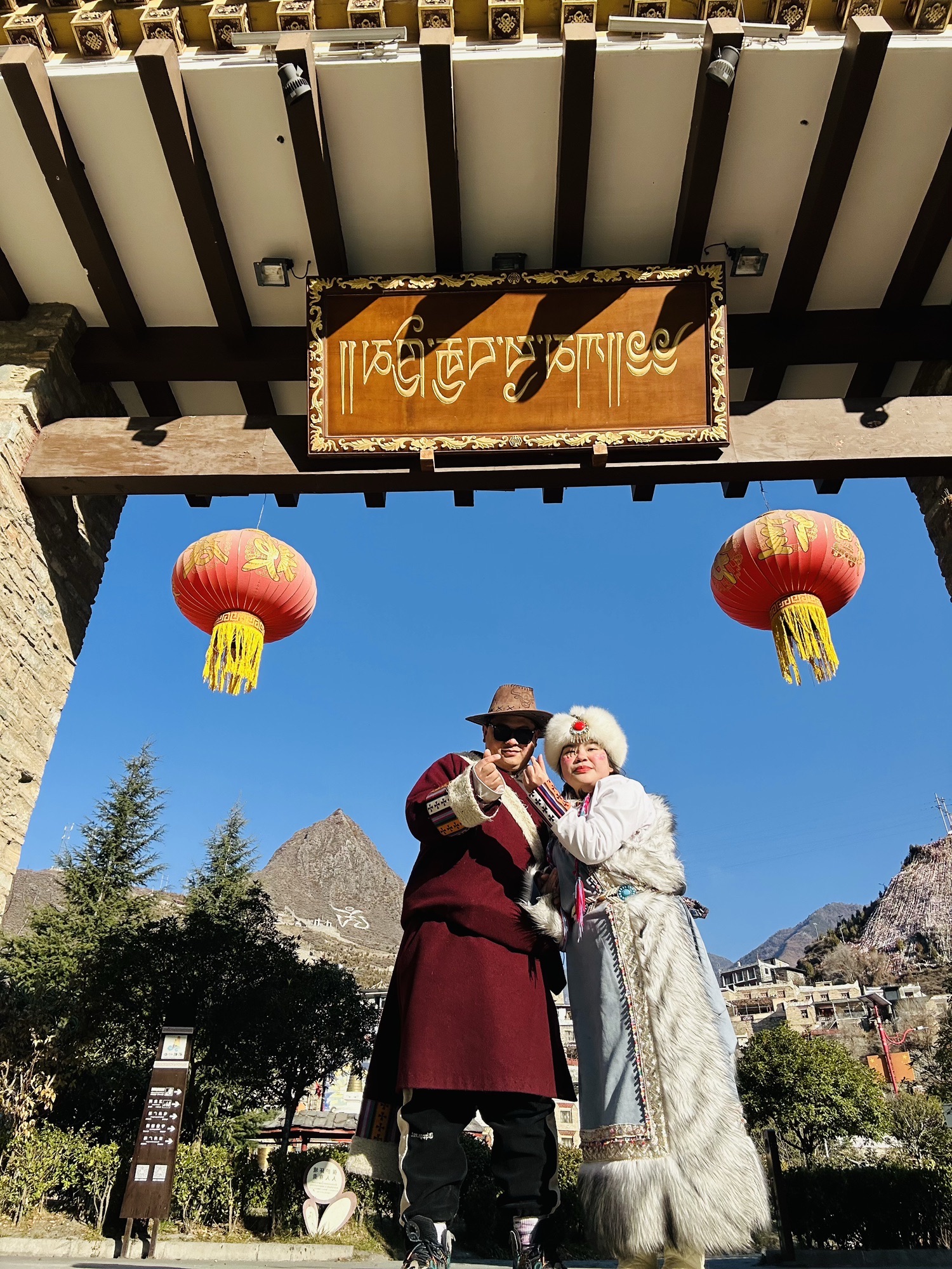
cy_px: 634
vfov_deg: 73.9
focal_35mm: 23
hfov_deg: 58.9
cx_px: 476
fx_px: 843
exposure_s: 1/1148
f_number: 1.9
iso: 25
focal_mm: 2.69
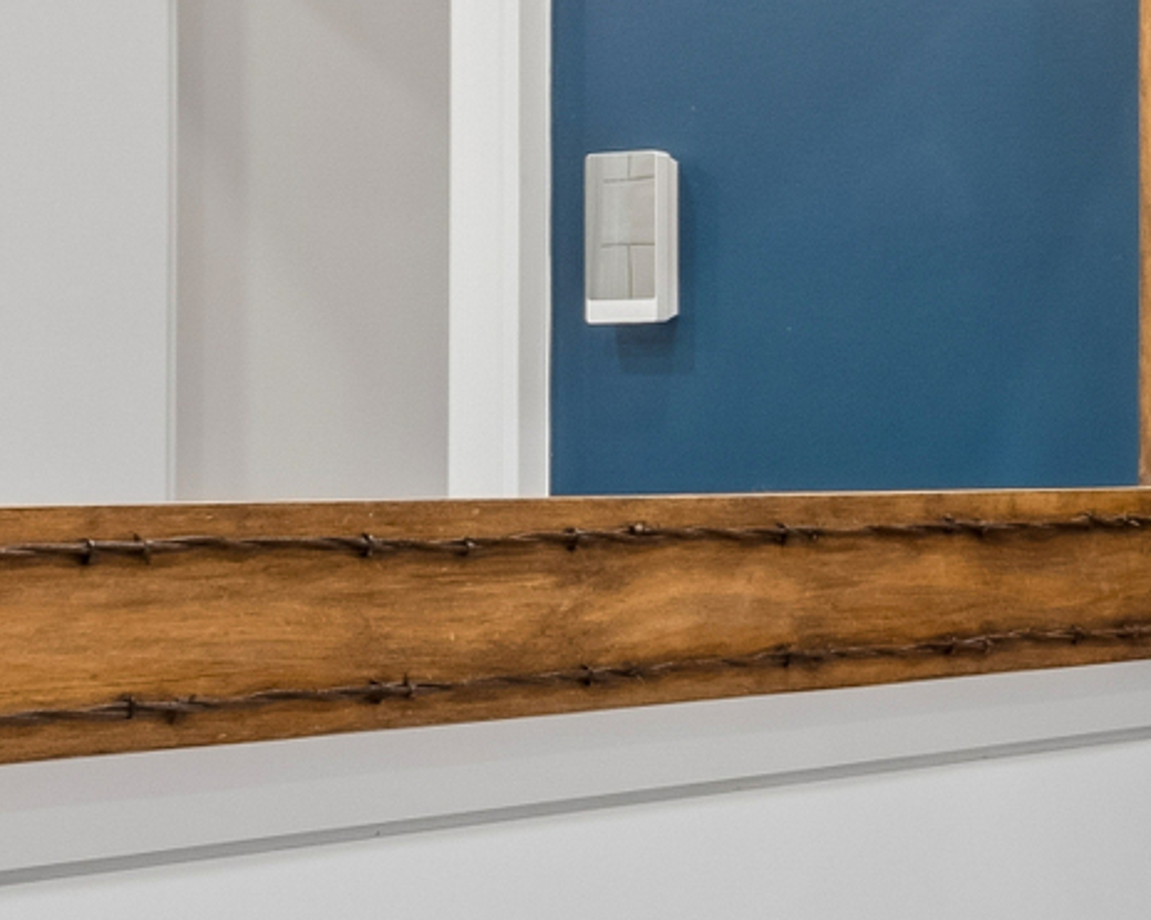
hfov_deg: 19.2
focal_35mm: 92
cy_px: 548
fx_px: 3132
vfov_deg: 16.7
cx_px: 1506
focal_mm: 14.8
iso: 400
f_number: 13
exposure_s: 1/5
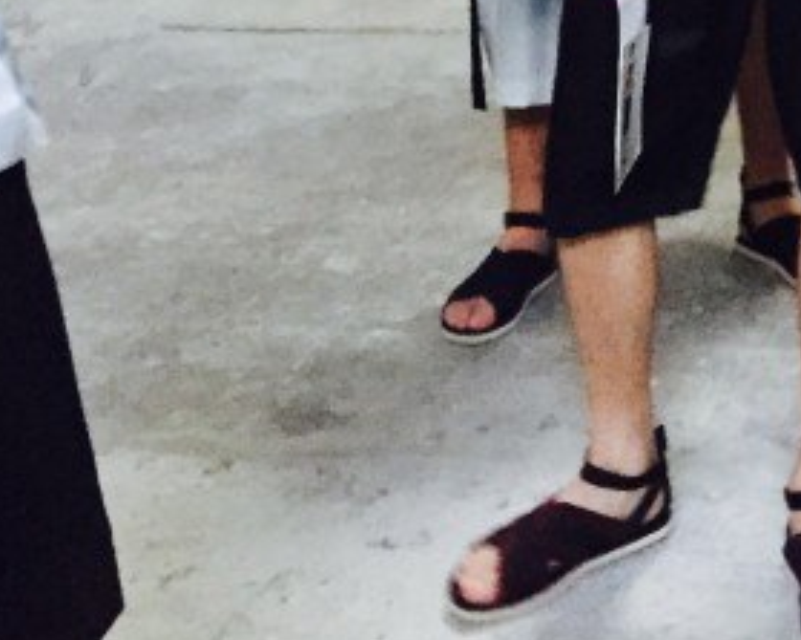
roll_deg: +1.9
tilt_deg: -5.1
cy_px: -583
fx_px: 2465
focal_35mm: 104
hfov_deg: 17.2
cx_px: 1082
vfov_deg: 13.1
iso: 250
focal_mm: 4.15
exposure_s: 1/15
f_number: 2.2
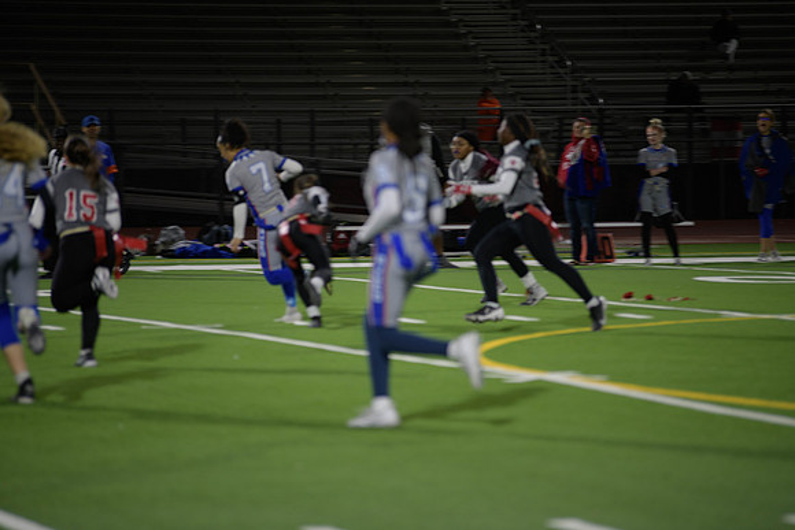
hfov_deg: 10.3
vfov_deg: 6.9
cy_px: 265
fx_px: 4417
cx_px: 398
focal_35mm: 200
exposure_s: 1/200
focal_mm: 200
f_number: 2.8
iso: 640
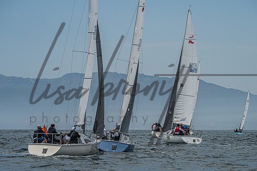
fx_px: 1339
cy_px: 110
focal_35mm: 187
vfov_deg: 7.3
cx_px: 131
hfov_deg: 11.0
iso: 500
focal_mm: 140
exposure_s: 1/5000
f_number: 7.1
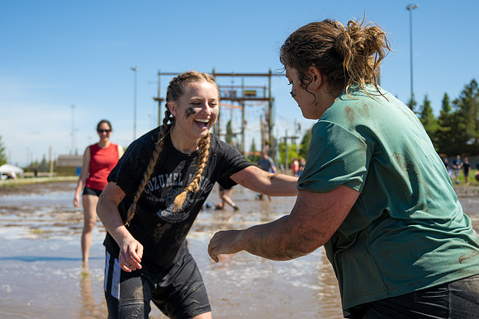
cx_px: 230
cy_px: 125
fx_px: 591
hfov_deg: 44.1
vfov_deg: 30.2
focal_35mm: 44
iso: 100
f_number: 4
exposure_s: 1/1250
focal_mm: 35
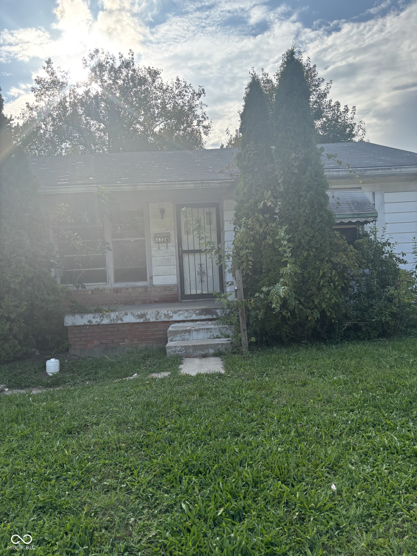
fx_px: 418
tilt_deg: -0.7
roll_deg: +1.3
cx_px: 208
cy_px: 278
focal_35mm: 26
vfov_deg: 67.3
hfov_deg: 53.1
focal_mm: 5.96
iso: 50
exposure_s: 1/2288
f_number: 1.6
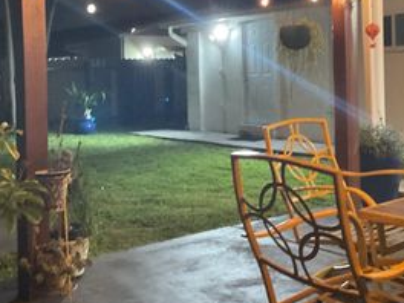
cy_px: 74
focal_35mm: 55
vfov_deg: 26.2
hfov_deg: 34.8
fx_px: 642
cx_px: 161
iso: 400
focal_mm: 3
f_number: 1.8
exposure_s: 1/30
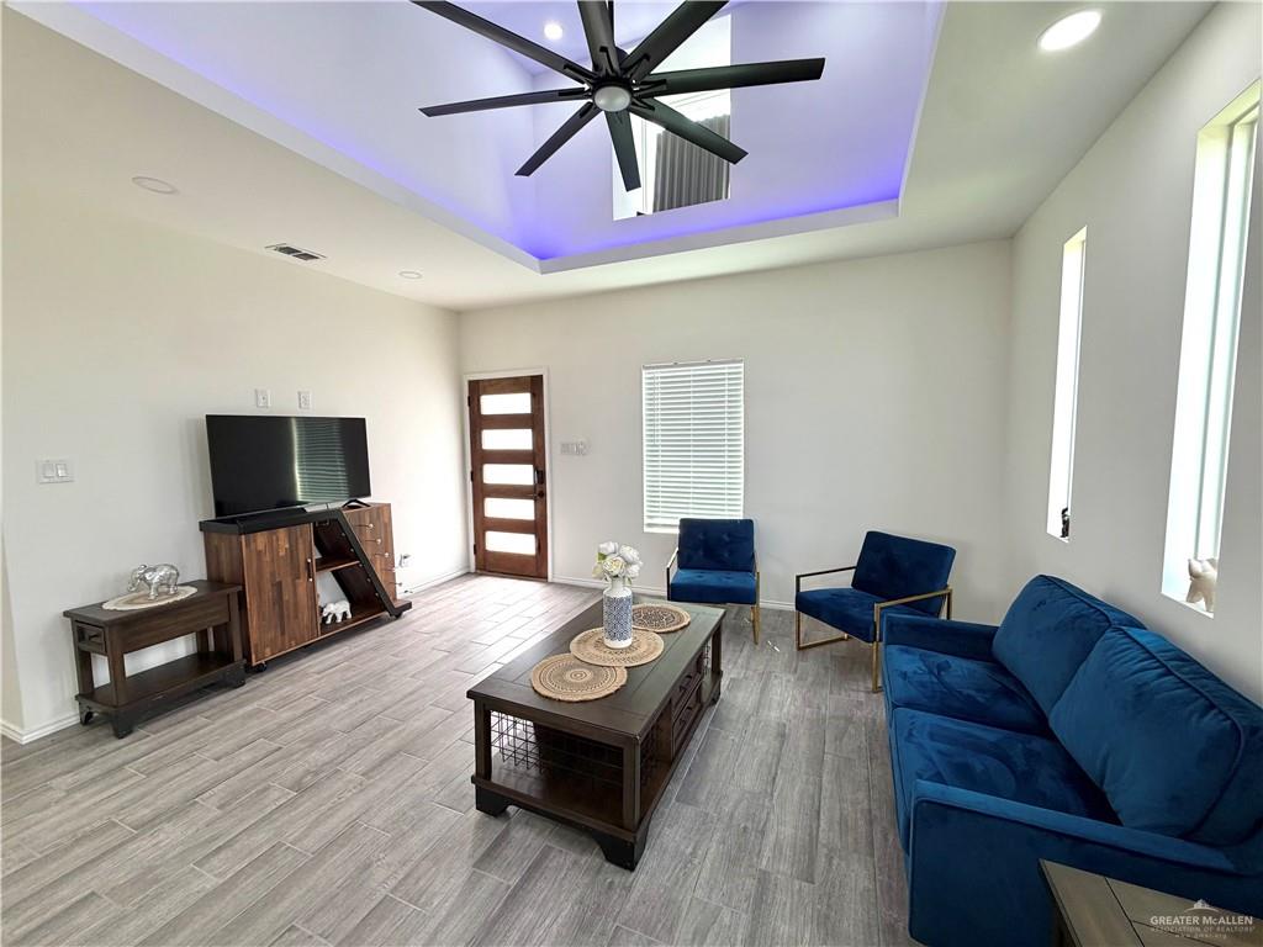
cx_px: 632
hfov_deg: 102.1
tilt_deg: -4.9
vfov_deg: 85.7
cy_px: 474
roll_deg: +1.3
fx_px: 511
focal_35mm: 14
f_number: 2.2
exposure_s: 1/120
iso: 100
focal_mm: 2.22
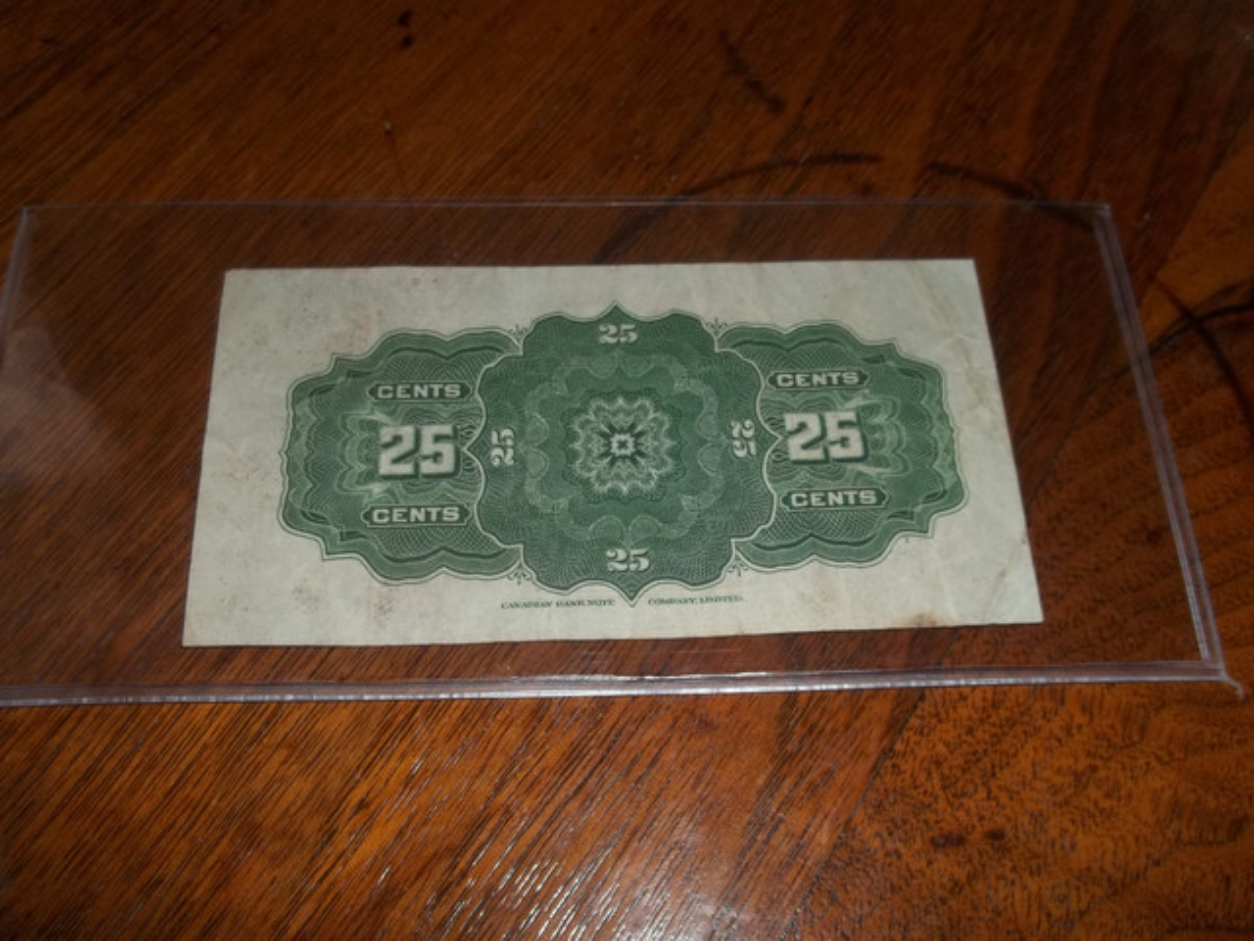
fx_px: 1195
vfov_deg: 42.9
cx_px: 627
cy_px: 470
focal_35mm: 33
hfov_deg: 55.4
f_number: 3.3
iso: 64
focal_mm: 5.9
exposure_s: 1/30
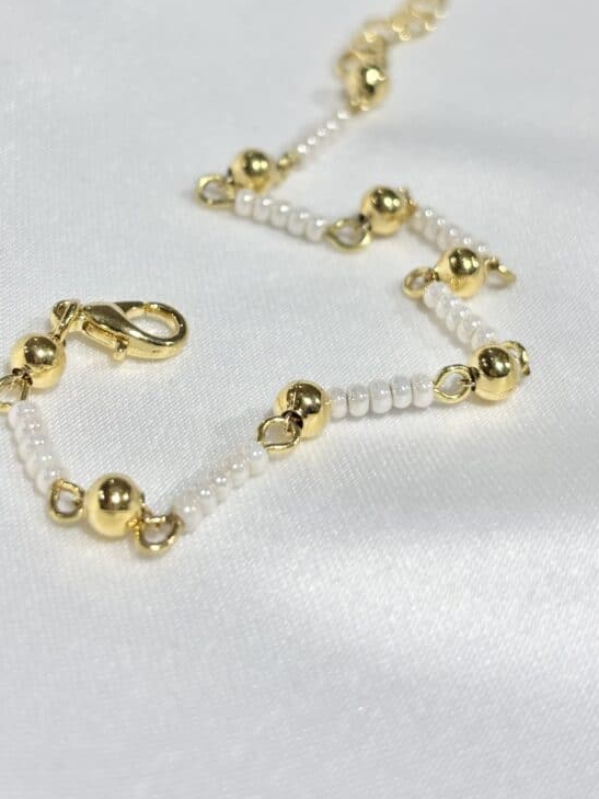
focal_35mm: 73
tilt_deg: -27.8
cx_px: 279
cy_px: 260
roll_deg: +3.1
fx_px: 1684
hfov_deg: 20.2
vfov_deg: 26.5
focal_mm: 5.96
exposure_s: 1/343
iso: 32
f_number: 1.6
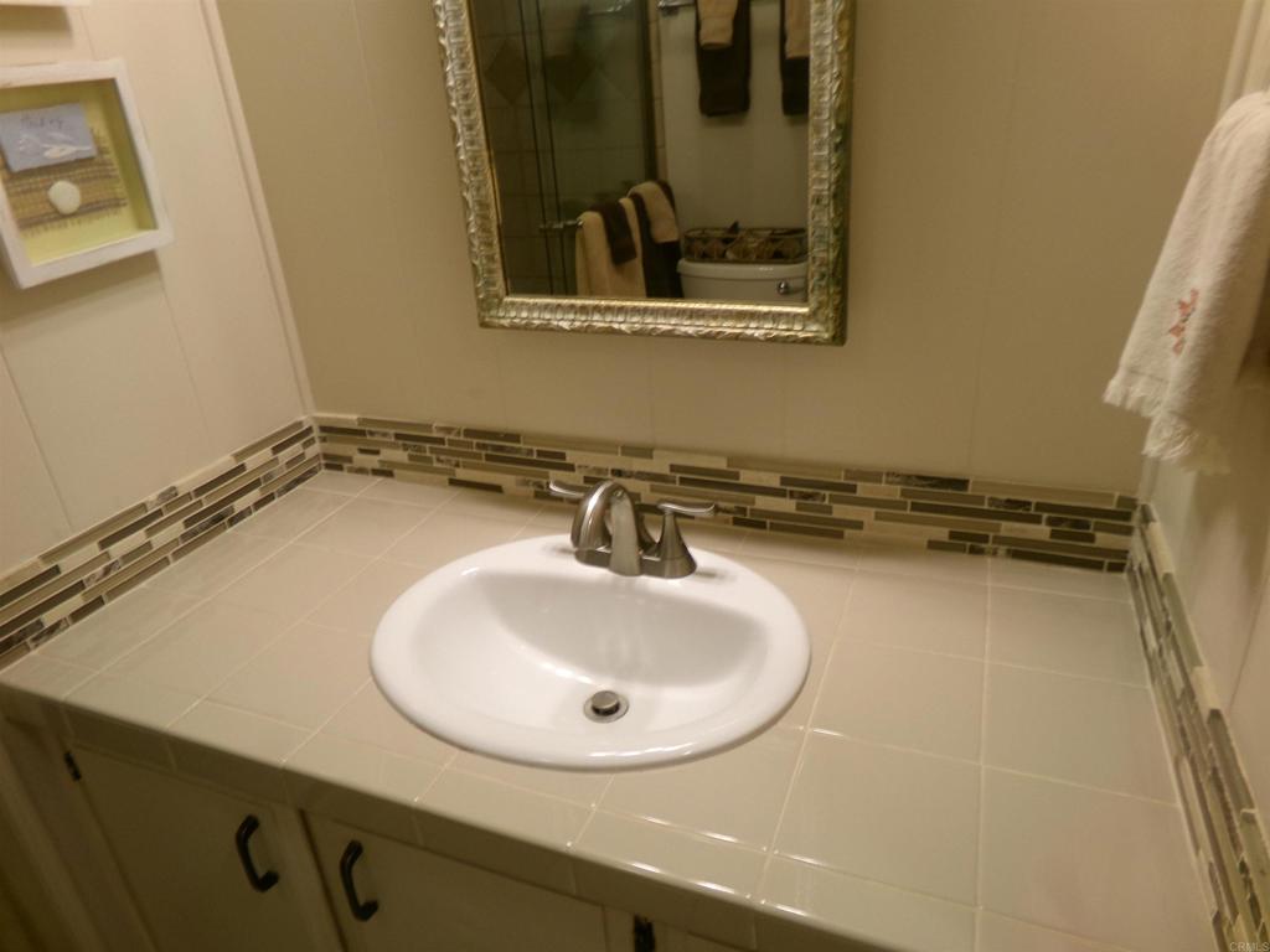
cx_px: 635
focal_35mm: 24
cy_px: 476
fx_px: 881
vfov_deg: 56.8
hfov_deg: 71.6
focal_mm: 4.3
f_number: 3.7
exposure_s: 1/34
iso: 158
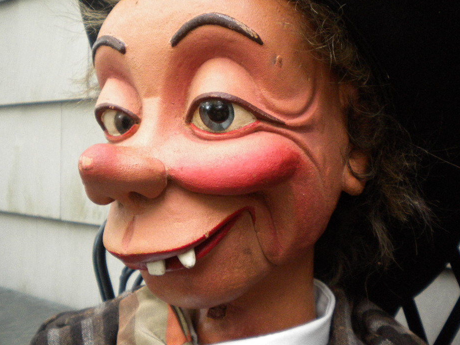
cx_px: 215
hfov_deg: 47.8
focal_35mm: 39
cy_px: 155
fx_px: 518
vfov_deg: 36.8
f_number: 3.1
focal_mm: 6.3
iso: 357
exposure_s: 1/61.2
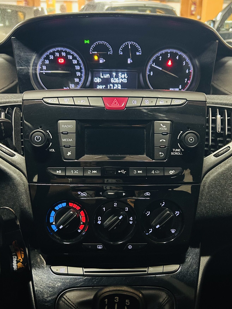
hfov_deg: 37.7
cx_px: 121
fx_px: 340
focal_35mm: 38
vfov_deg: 48.9
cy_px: 170
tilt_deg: -23.4
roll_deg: -1.5
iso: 500
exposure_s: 1/25
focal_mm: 5.7
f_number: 1.5
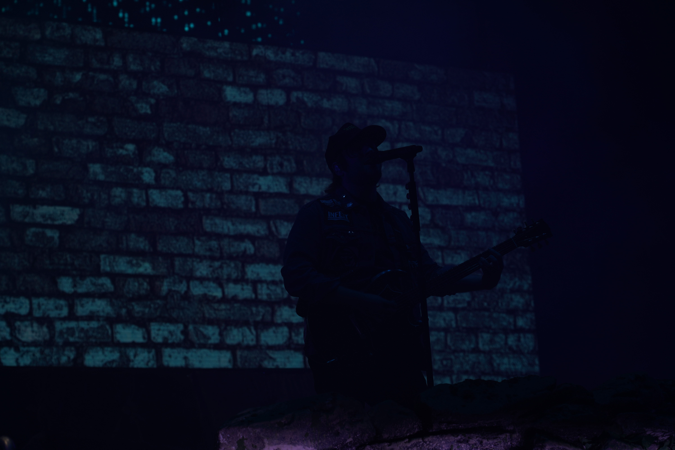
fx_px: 1969
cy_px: 225
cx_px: 338
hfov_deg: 19.5
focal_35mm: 105
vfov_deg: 13.0
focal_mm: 105
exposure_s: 1/250
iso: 100
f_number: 5.6
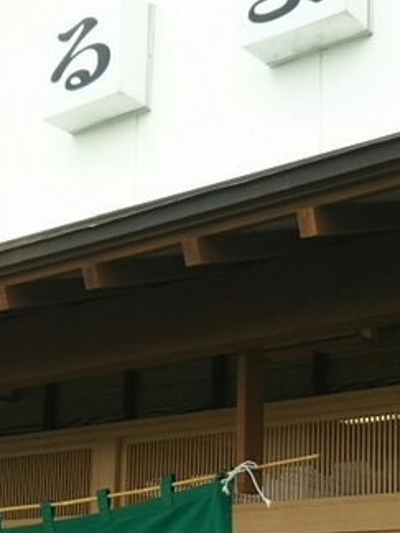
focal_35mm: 74
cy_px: 480
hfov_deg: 19.8
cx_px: 270
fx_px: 1140
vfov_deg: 25.5
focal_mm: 4
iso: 25
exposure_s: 1/140
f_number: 2.2
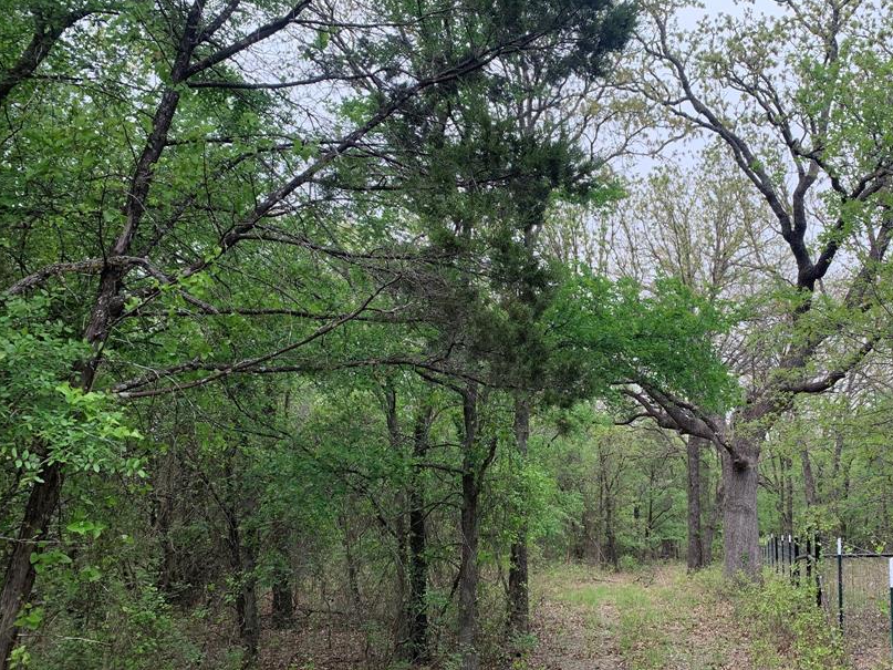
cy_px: 370
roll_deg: -0.7
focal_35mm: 33
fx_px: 851
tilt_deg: +8.2
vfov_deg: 42.9
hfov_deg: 54.7
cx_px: 562
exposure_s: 1/391
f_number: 1.8
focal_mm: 4.25
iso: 25
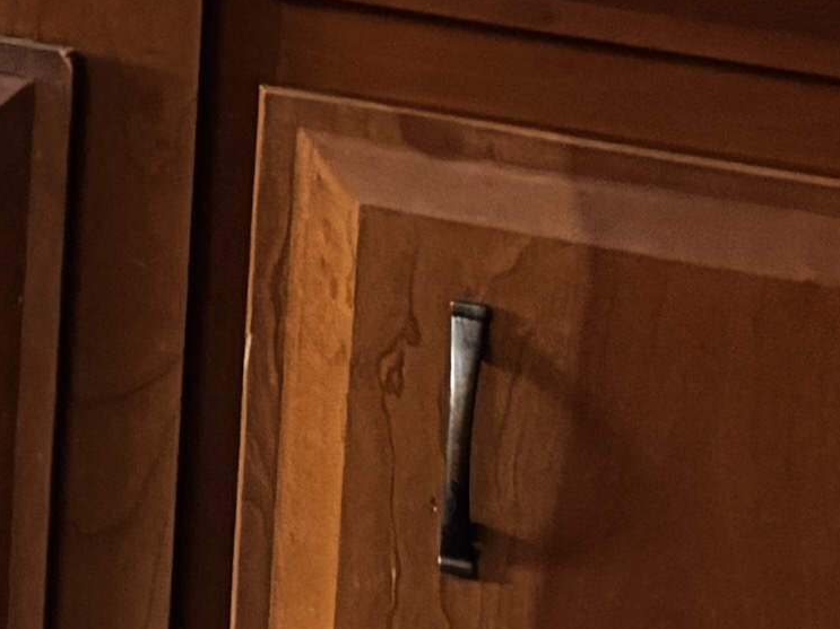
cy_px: -929
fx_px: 4852
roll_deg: +1.5
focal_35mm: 200
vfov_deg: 7.0
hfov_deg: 7.7
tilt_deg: -9.2
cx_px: -2218
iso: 640
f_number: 1.6
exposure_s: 1/40
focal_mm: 5.96
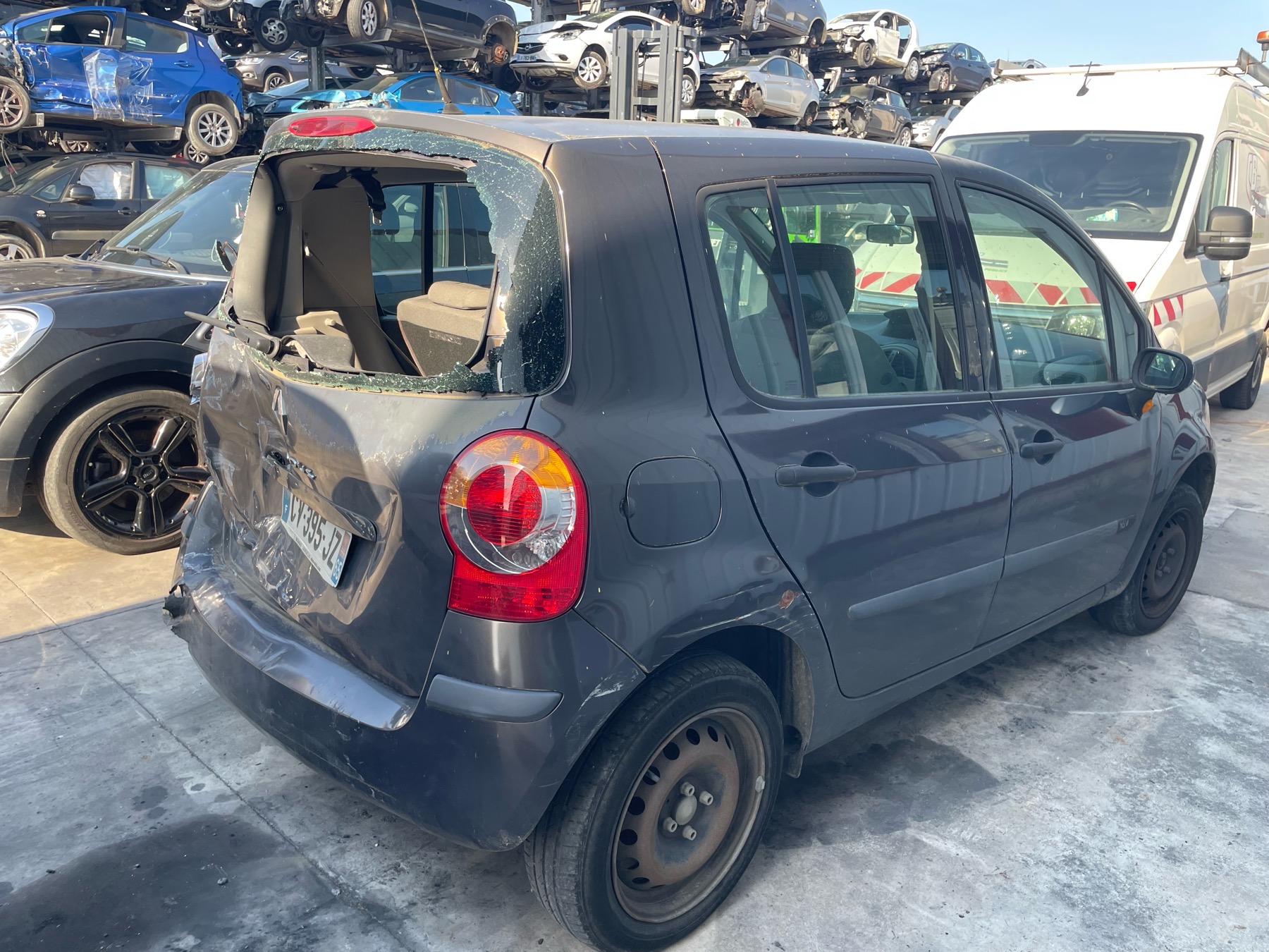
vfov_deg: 53.1
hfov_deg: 67.3
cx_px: 634
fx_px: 953
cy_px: 476
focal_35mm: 26
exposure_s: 1/337
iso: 32
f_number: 1.6
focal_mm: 4.2
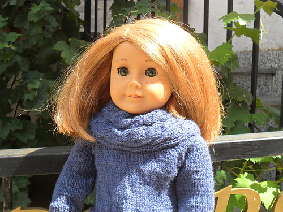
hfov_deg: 42.9
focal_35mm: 44
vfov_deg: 32.9
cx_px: 142
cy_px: 106
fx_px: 360
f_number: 4.5
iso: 100
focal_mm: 7.8
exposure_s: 1/125
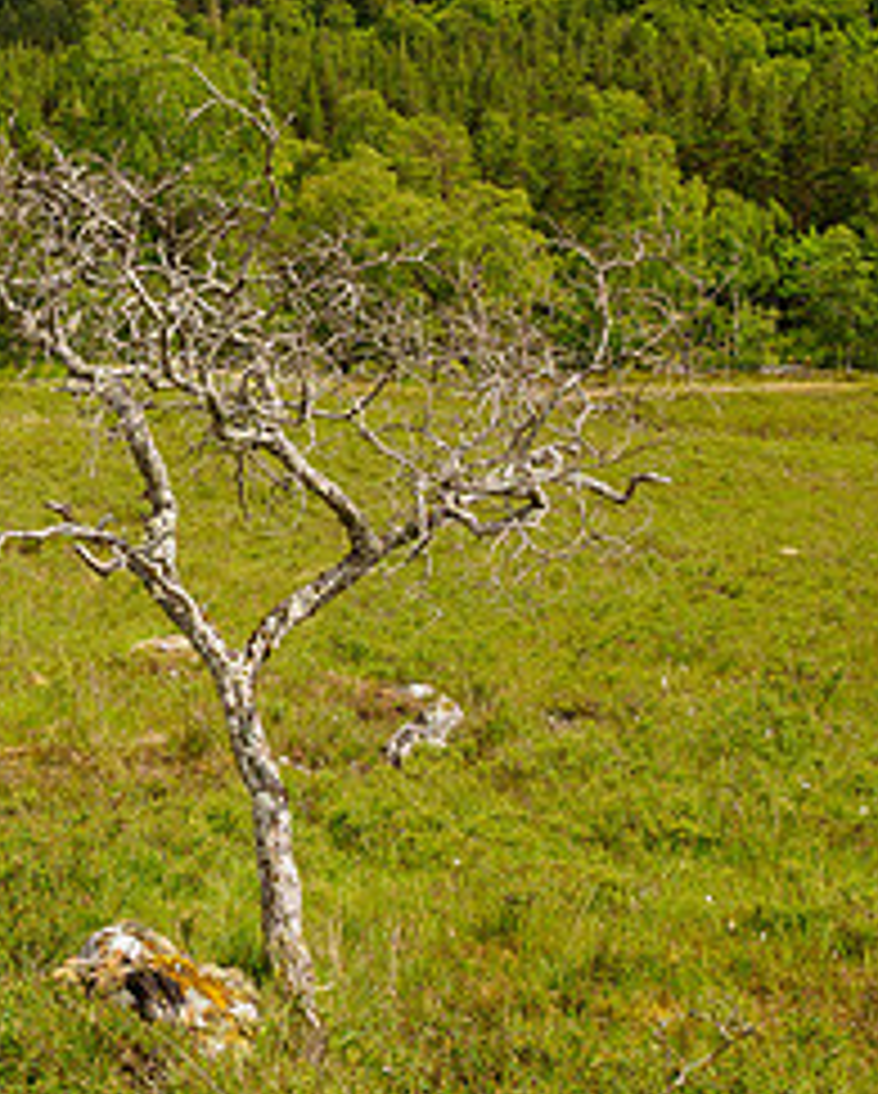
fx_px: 1945
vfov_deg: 31.3
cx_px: -93
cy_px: 451
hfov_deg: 23.8
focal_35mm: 60
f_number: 5.6
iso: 200
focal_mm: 12
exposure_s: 1/320
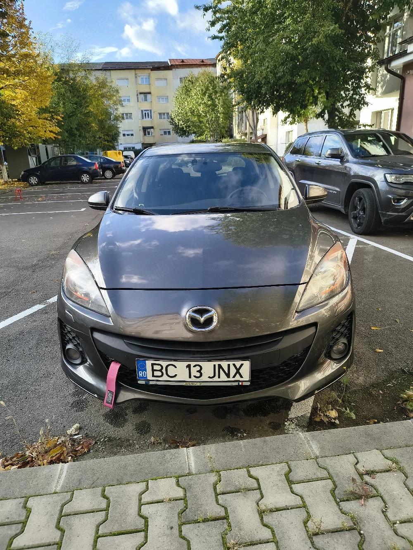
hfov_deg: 56.8
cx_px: 206
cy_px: 275
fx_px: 382
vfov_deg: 71.6
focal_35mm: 24
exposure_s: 1/5000
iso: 550
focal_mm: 5.56
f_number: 1.8
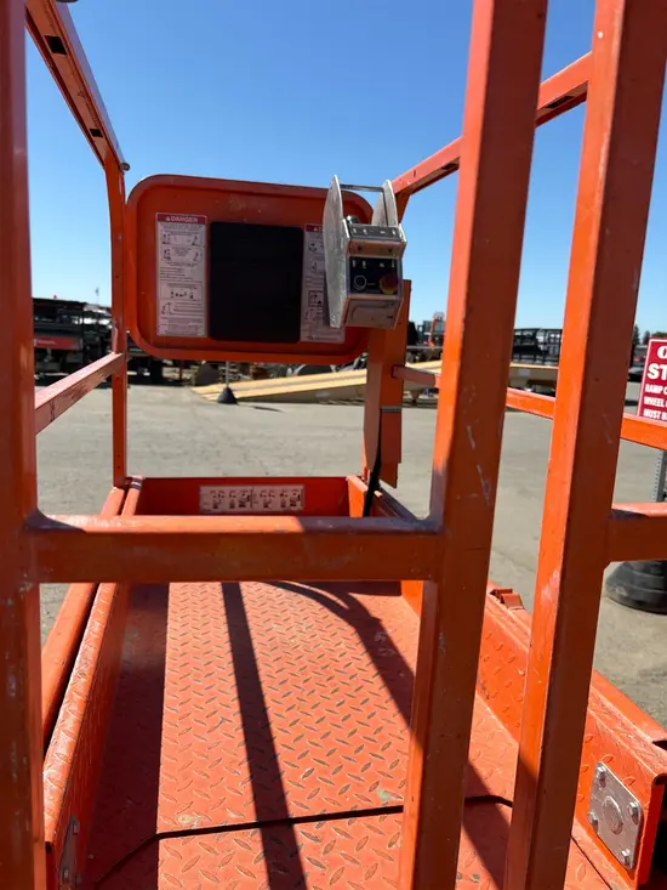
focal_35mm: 26
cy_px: 445
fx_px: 668
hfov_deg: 53.1
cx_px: 334
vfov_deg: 67.3
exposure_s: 1/2639
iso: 50
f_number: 1.6
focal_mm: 5.96
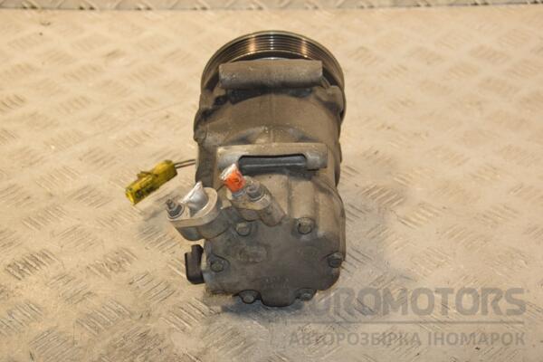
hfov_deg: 26.0
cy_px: 181
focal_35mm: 78
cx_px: 272
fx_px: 1176
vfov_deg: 17.5
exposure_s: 1/200
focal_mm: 52
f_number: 5.6
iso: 800
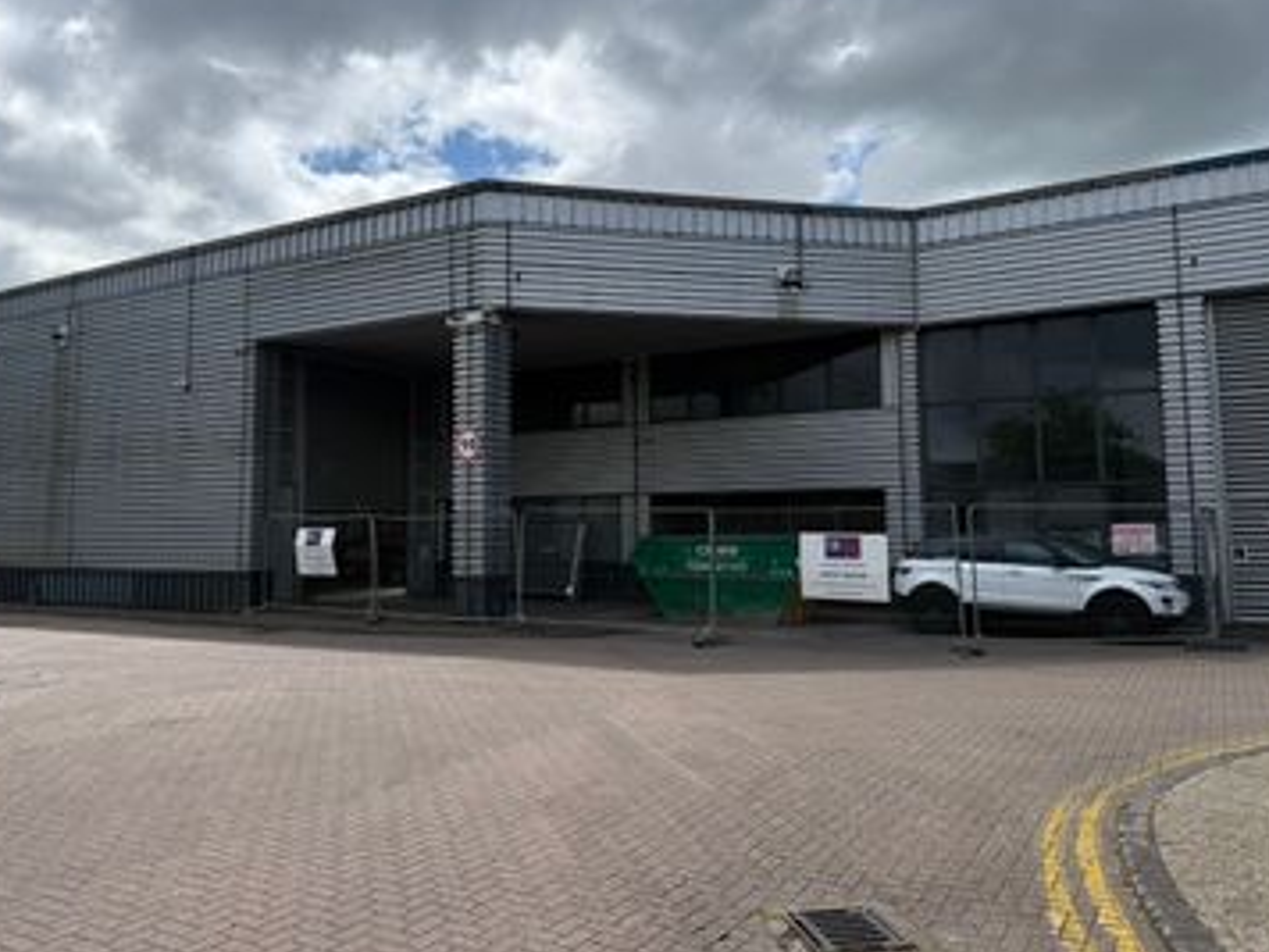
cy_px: 431
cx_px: 606
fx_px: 990
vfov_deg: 51.3
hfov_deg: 65.3
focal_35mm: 27
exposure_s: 1/8130
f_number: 1.78
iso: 100
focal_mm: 6.76
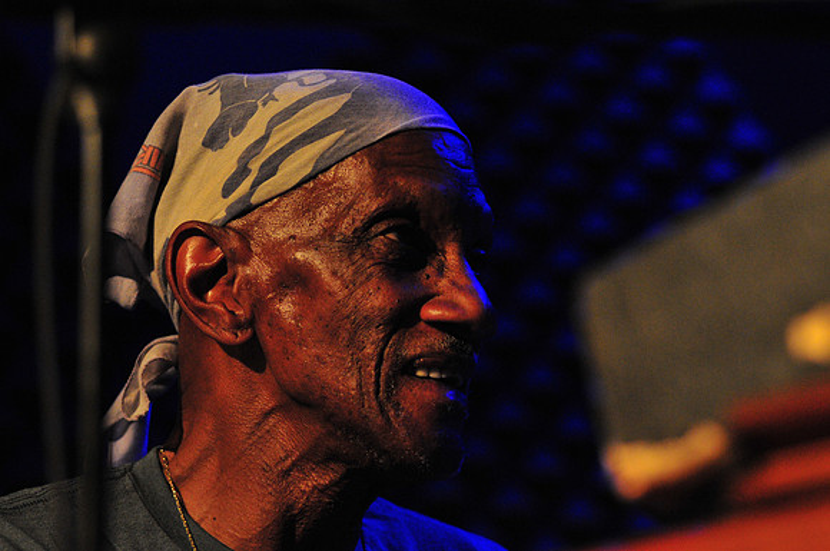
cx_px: 415
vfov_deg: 7.3
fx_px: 4317
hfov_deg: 11.0
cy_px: 276
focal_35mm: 188
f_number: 2.8
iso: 2000
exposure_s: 1/125
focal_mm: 125
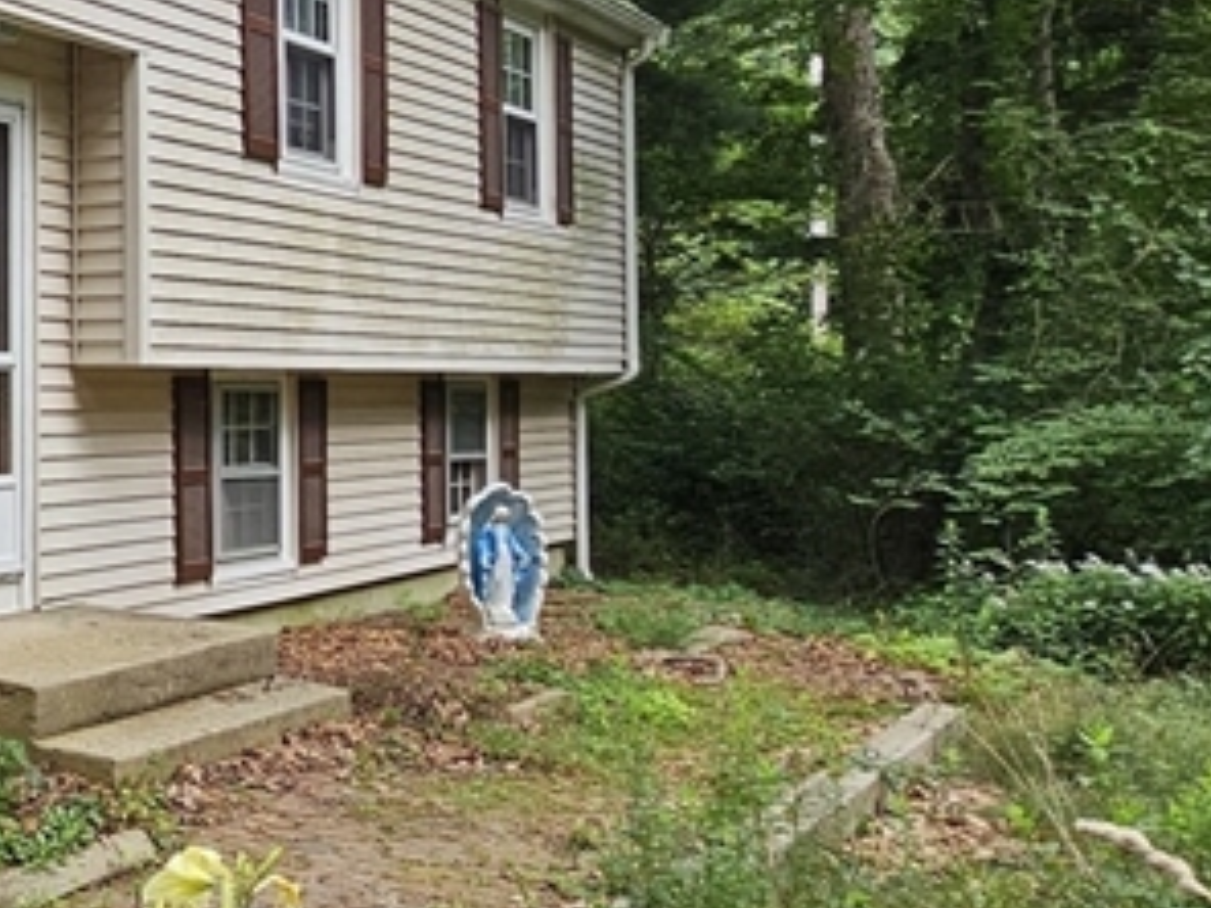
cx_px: -385
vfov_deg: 32.1
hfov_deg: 31.7
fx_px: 1574
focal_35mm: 45
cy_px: 397
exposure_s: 1/259
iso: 50
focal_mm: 2.2
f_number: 2.2
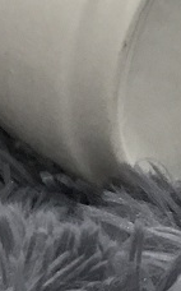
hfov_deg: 7.5
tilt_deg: -13.2
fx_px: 1369
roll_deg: +1.3
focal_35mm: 173
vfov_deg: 11.7
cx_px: 213
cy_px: -123
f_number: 2.4
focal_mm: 3.3
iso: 100
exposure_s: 1/33
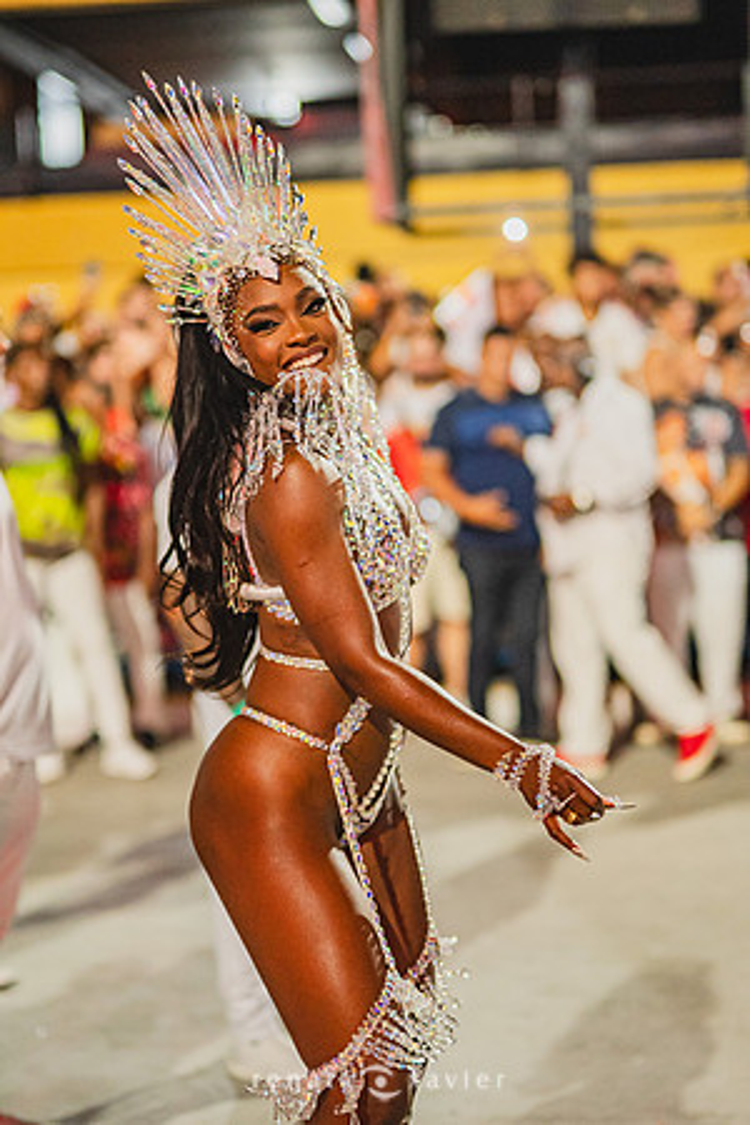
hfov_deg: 18.2
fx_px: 2344
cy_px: 562
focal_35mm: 75
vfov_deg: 27.0
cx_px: 375
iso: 1600
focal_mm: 50
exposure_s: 1/1000
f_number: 1.2
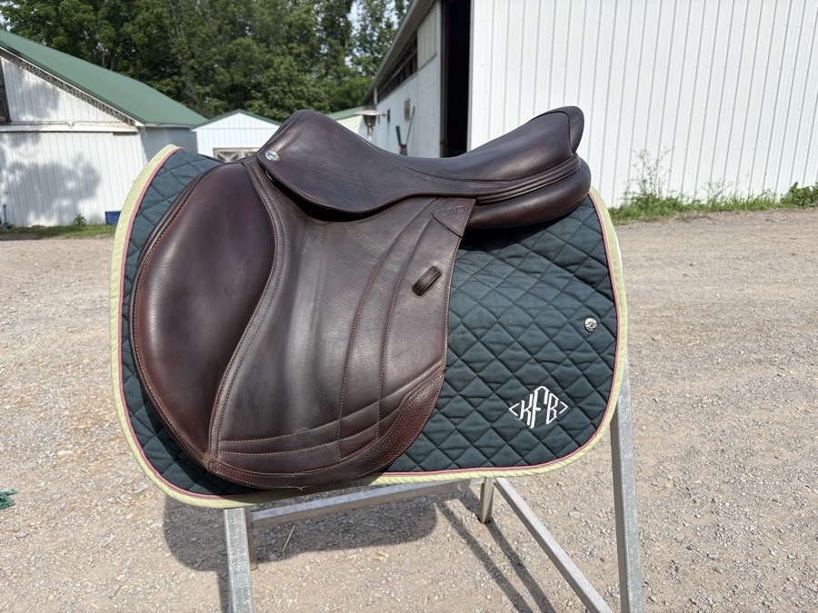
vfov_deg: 53.1
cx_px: 409
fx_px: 614
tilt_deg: -15.9
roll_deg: +0.4
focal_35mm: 26
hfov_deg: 67.3
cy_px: 306
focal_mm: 5.96
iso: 50
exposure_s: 1/2075
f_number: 1.6
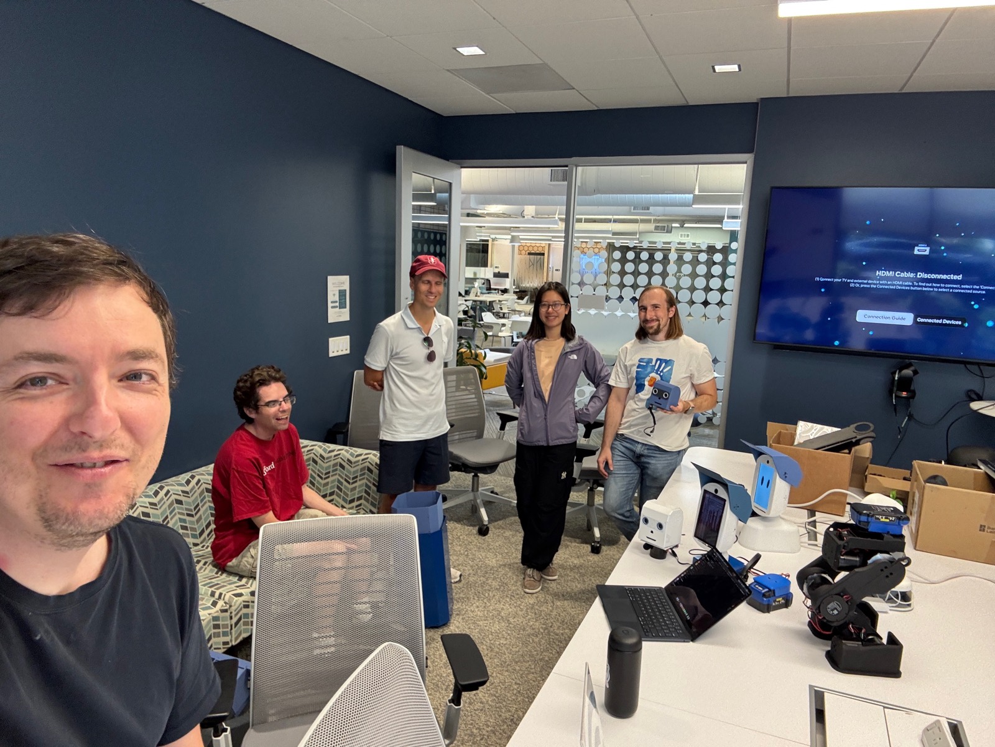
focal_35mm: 23
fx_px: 661
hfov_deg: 73.9
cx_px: 498
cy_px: 374
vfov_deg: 58.9
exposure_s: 1/60
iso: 125
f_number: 1.9
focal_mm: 2.69
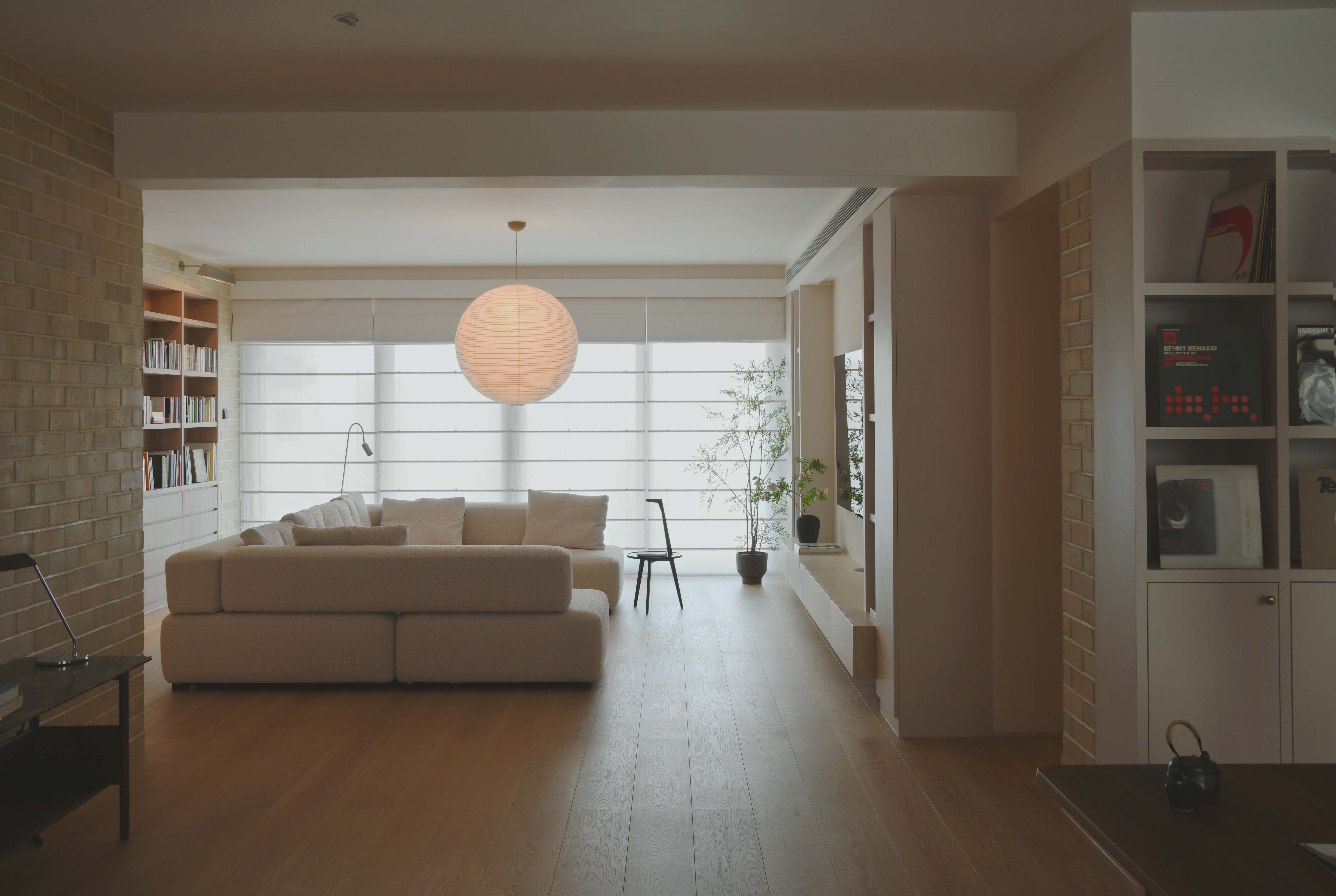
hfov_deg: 55.7
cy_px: 448
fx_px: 1264
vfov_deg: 39.0
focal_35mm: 34
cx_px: 668
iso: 400
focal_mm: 34
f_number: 14
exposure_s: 1/10
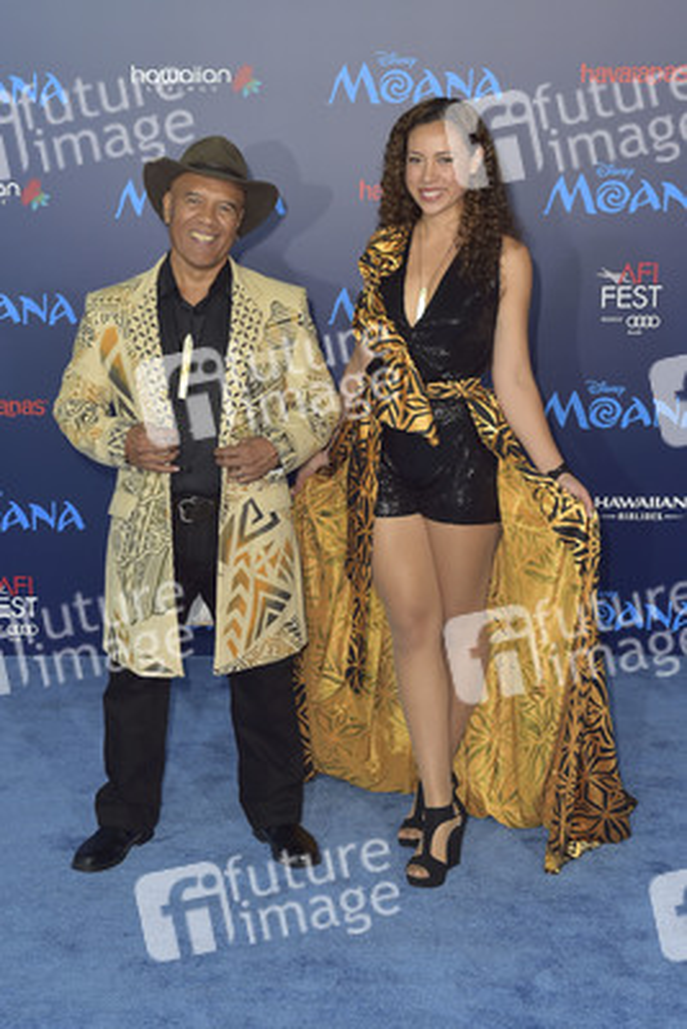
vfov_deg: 41.1
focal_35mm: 48
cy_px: 514
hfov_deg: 28.1
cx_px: 344
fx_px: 1373
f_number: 4.5
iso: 400
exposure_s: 1/320
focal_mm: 48
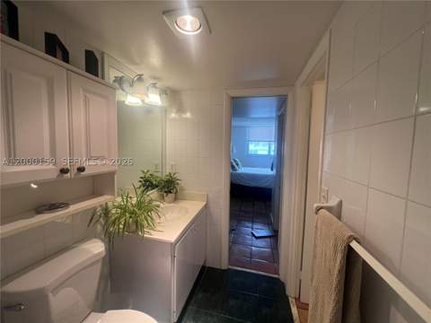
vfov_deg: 89.9
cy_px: 162
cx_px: 216
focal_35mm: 13
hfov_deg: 106.2
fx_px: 162
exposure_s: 1/120
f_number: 1.8
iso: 125
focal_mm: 1.57
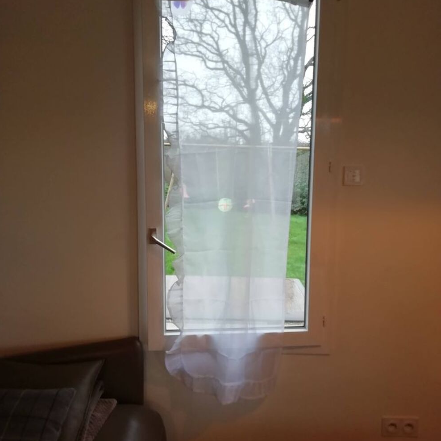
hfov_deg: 52.5
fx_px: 447
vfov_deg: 52.5
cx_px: 221
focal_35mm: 31
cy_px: 208
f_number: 2.2
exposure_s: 1/33.3
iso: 80
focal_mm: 3.21
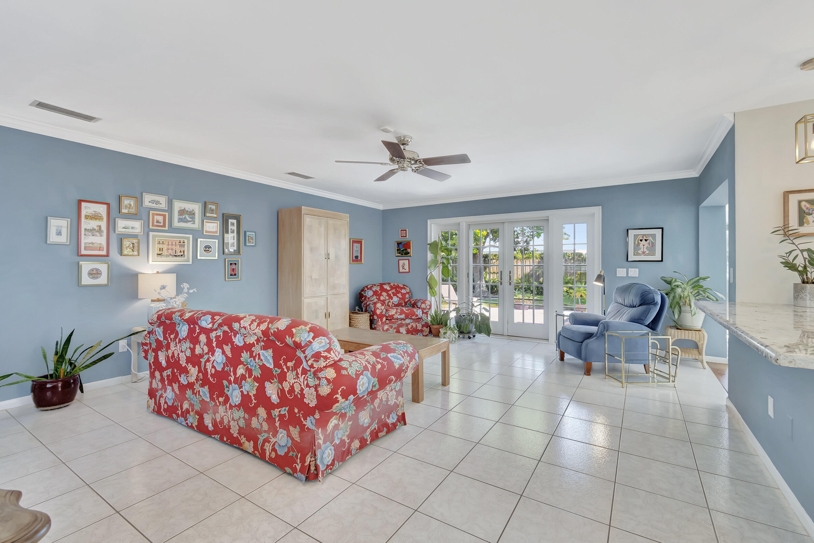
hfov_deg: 100.4
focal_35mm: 15
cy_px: 272
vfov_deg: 77.3
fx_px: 339
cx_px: 407
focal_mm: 10
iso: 2800
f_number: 8
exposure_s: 1/15
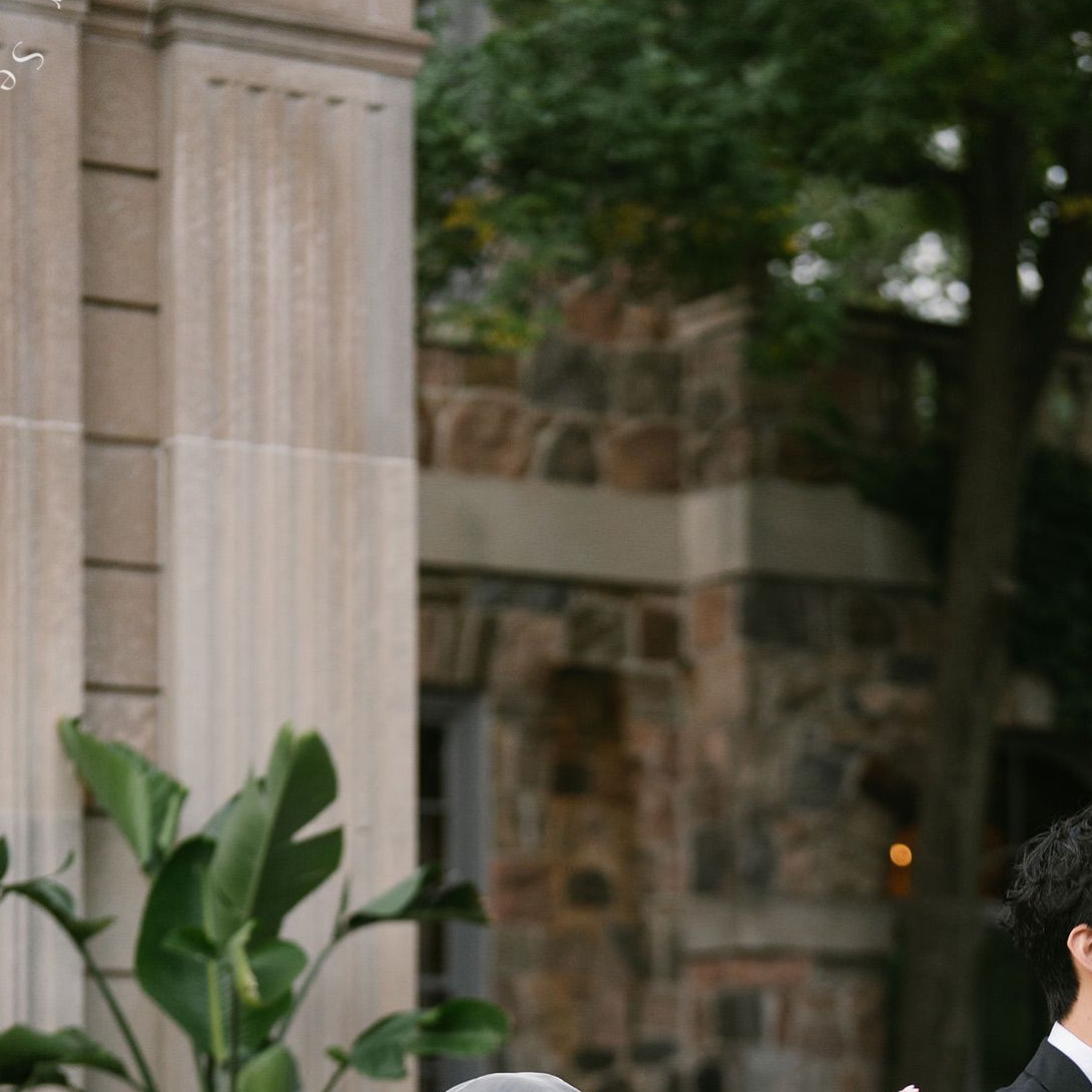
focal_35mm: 117
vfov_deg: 14.6
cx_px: 577
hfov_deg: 14.9
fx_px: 4176
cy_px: 1190
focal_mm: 50
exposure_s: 1/1250
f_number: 1.4
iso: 400
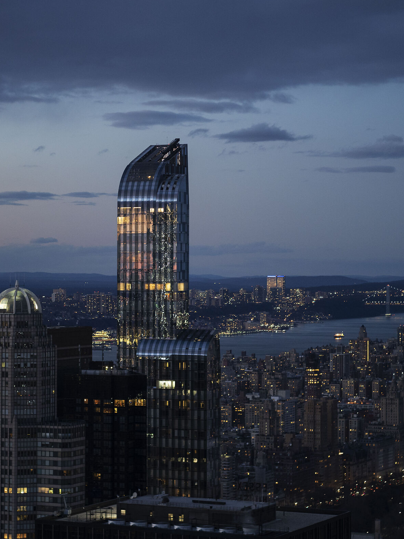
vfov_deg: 26.7
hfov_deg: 20.1
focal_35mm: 73
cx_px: 173
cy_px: 268
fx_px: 1136
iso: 1600
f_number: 2
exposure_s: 1/60
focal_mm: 50
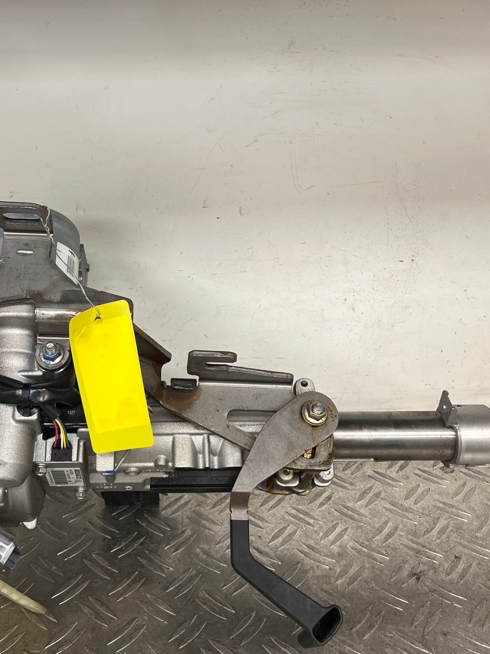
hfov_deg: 37.4
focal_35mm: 38
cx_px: 170
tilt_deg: -19.5
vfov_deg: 48.5
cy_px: 246
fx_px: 717
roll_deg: +2.6
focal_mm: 5.1
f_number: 1.6
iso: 80
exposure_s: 1/50
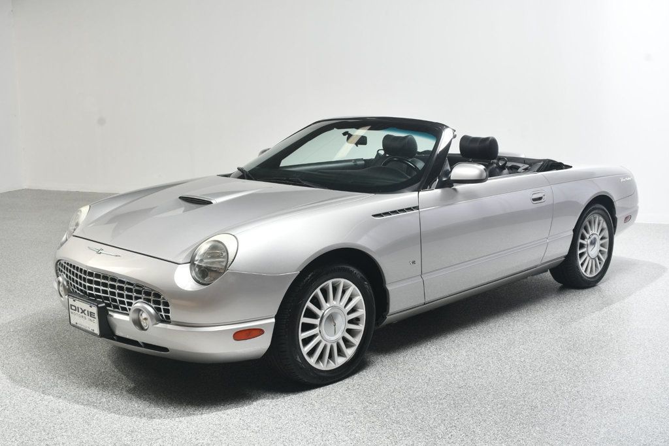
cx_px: 334
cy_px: 223
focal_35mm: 40
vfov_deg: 33.4
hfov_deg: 48.5
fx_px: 743
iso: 100
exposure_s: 1/160
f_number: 10
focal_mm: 27
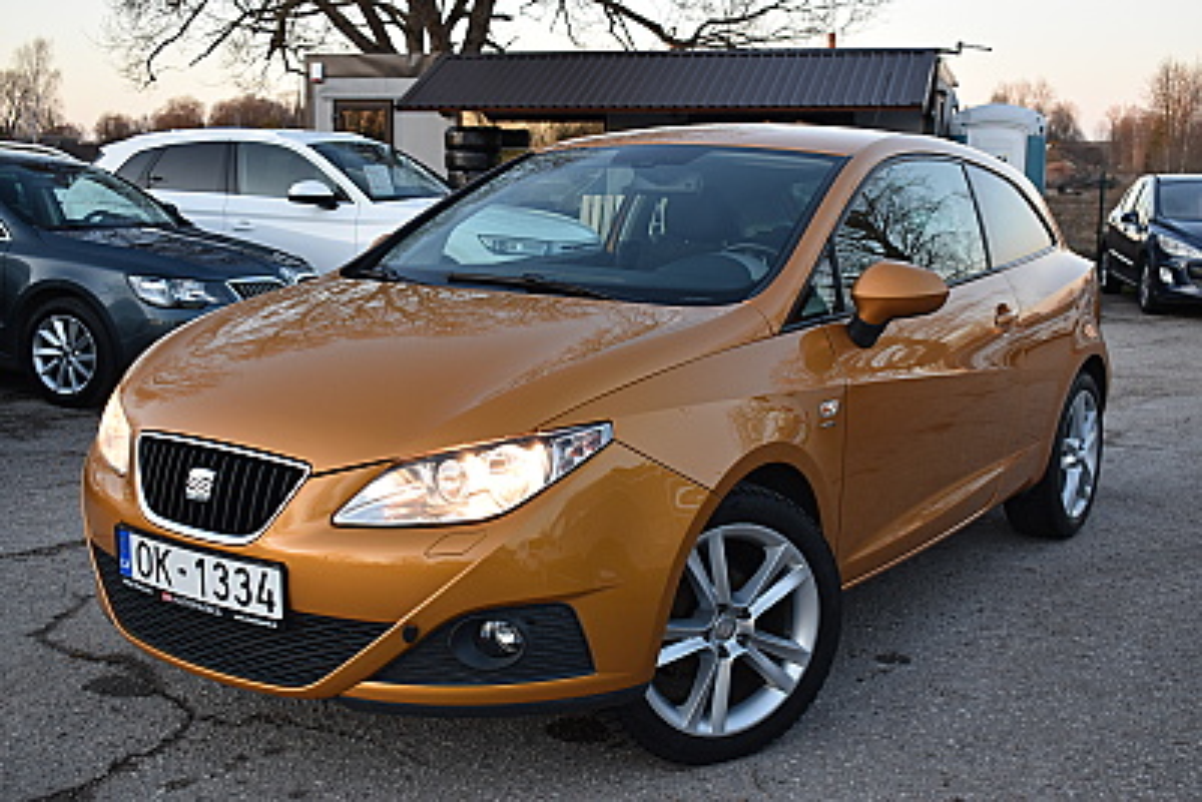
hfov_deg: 47.9
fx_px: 1353
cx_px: 601
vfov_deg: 33.0
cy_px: 401
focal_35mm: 40
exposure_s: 1/125
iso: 500
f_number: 5.6
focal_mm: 27
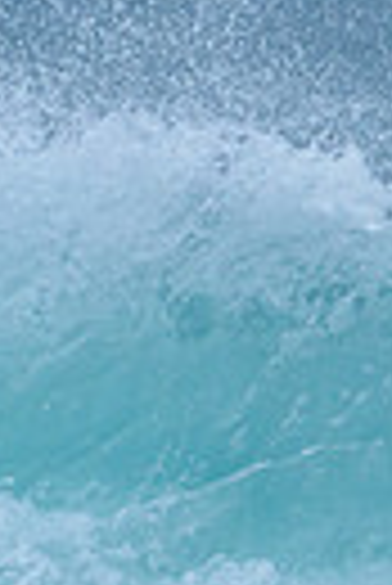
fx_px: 45576
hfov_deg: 0.5
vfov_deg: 0.7
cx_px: 990
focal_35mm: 2798
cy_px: 658
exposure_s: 1/2000
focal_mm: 500
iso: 800
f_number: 5.6
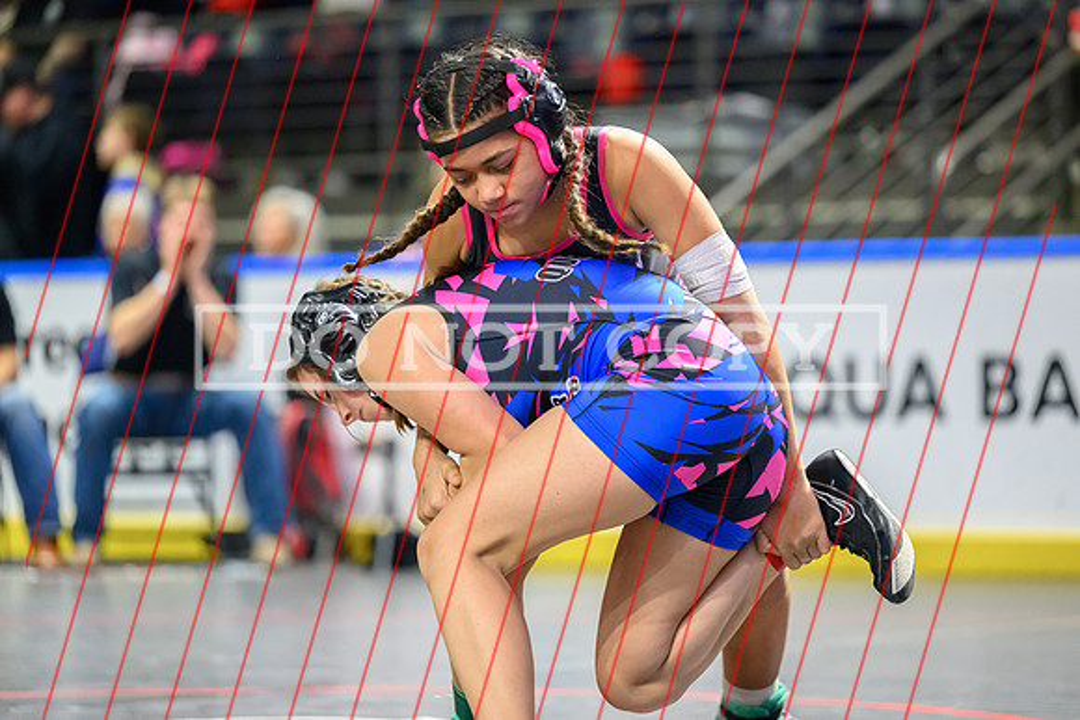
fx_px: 4889
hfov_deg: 12.6
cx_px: 587
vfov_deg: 8.4
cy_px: 329
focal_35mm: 163
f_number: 2.8
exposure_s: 1/800
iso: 8000
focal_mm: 150
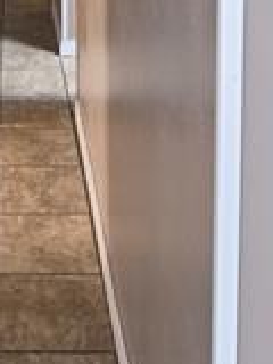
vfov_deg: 24.1
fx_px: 726
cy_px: -130
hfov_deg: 20.5
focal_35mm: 69
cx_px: -9
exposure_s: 1/12
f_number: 1.8
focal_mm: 5.4
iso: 125
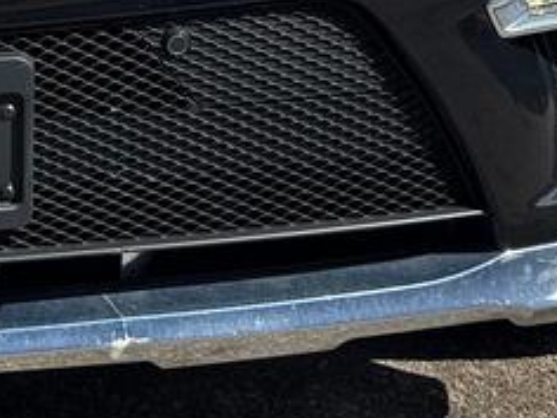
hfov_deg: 14.6
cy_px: -305
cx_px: -125
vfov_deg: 10.8
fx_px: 2092
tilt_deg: -10.5
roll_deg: +0.8
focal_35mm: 130
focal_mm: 6.76
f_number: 1.78
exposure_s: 1/2105
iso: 80
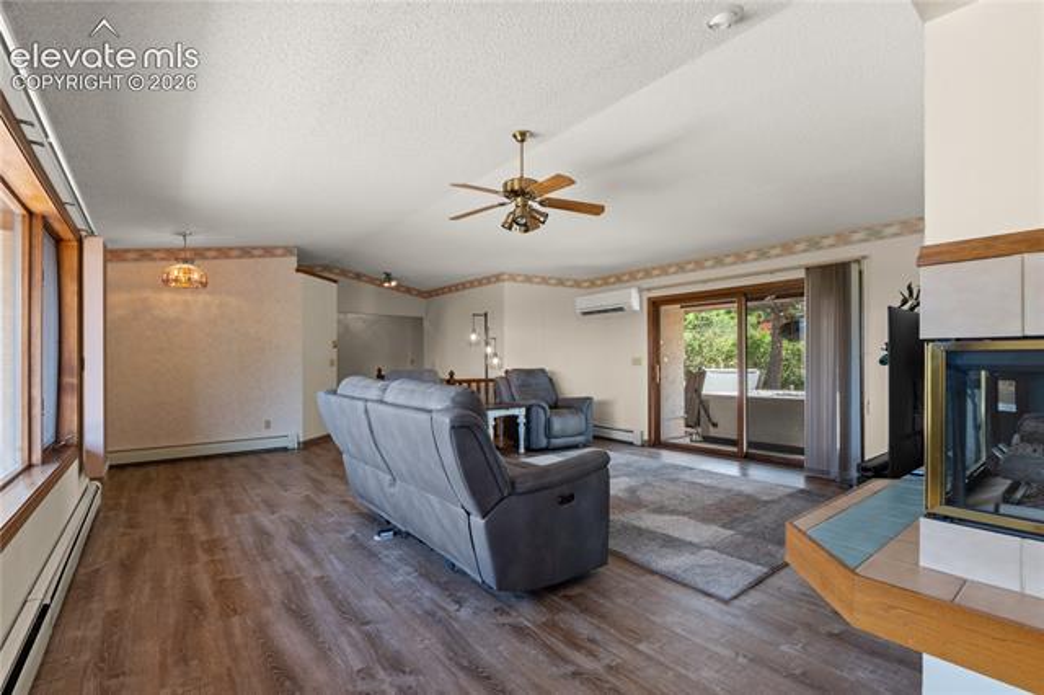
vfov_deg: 73.0
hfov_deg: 96.1
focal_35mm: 16
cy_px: 348
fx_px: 470
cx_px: 522
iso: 400
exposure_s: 1/13
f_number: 8
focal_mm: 10.8
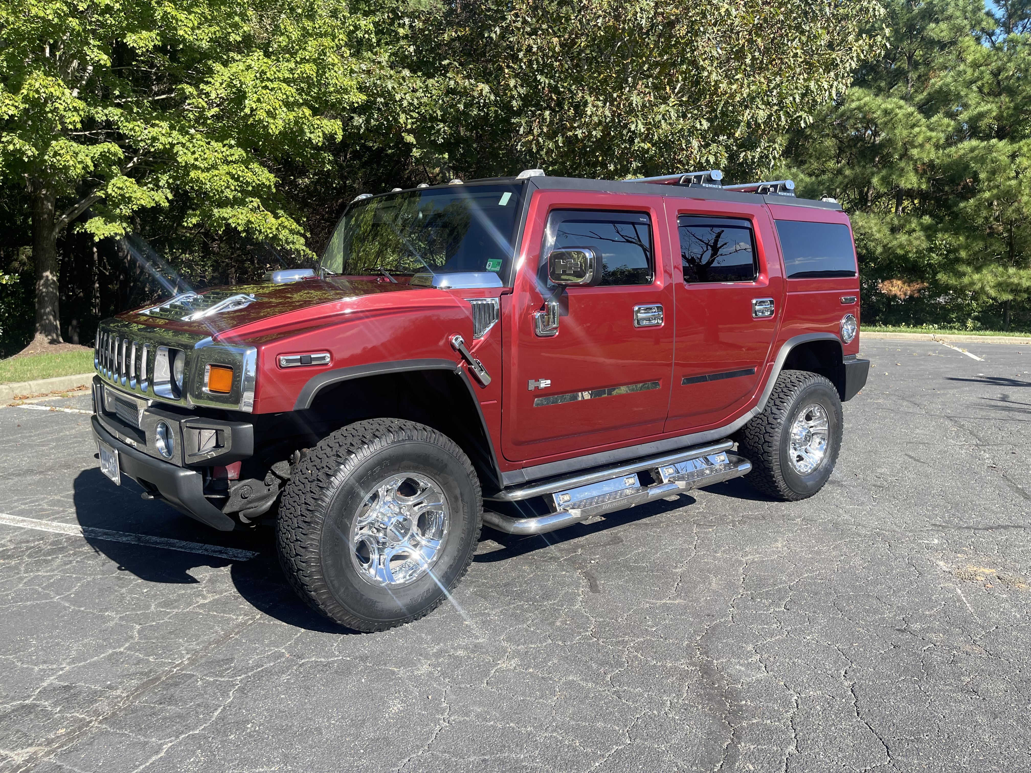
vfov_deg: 54.9
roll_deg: +0.8
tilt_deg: -8.3
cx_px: 516
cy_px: 386
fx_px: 745
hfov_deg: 69.4
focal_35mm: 25
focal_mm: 5.1
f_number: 1.6
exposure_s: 1/1140
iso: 32
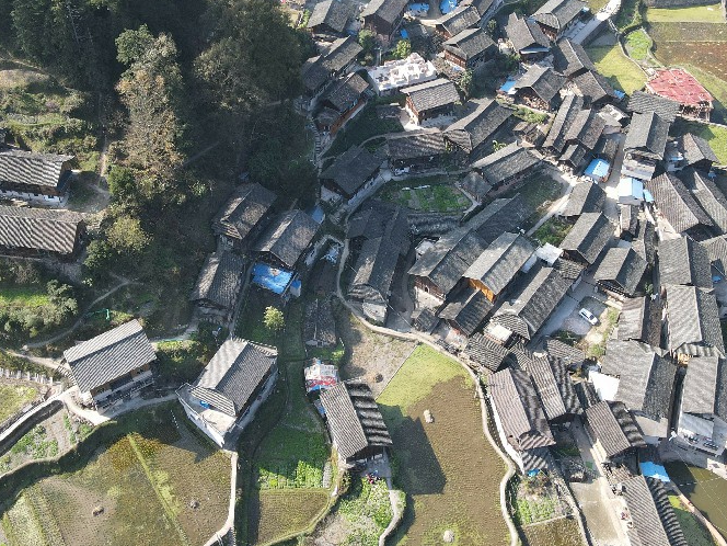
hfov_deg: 50.1
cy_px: 185
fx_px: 777
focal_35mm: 37
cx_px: 358
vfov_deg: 38.3
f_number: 2.8
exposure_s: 1/160
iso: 100
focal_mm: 4.5
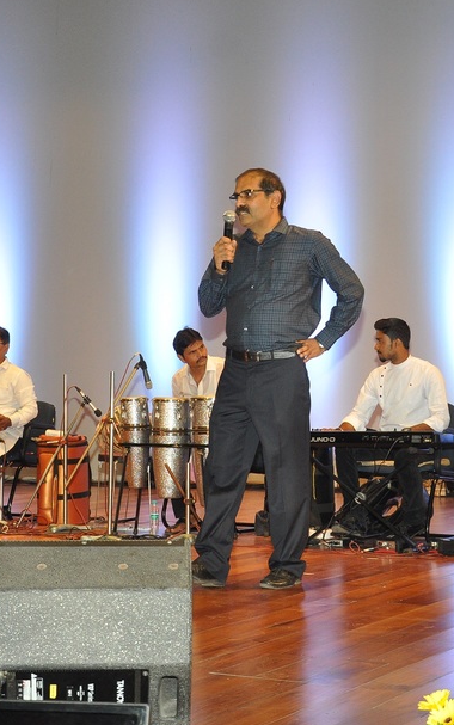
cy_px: 327
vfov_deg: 27.8
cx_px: 309
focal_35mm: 74
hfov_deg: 17.6
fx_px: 1463
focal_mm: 28
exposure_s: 1/125
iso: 1000
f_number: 5.6
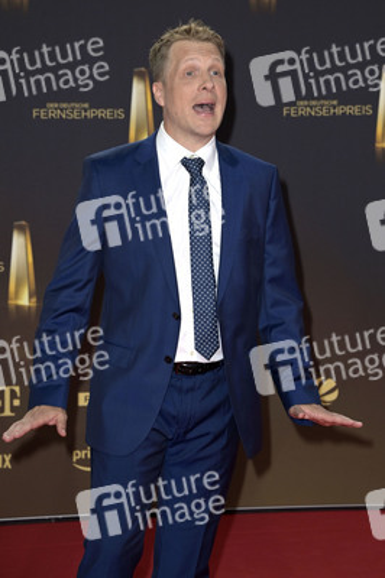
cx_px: 192
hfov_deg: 11.2
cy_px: 289
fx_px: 1960
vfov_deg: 16.8
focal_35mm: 122
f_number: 6.3
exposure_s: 1/250
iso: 800
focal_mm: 122
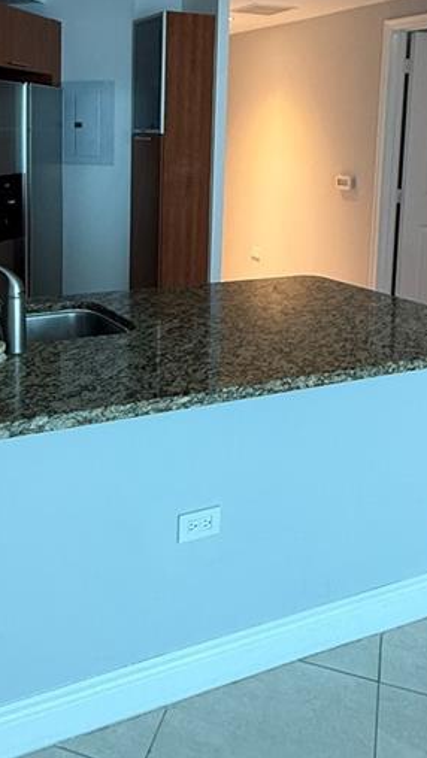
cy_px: 221
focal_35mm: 36
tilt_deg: -6.5
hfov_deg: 32.6
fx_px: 724
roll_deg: -1.4
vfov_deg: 53.6
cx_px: 142
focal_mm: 2.22
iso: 320
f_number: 2.2
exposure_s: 1/99
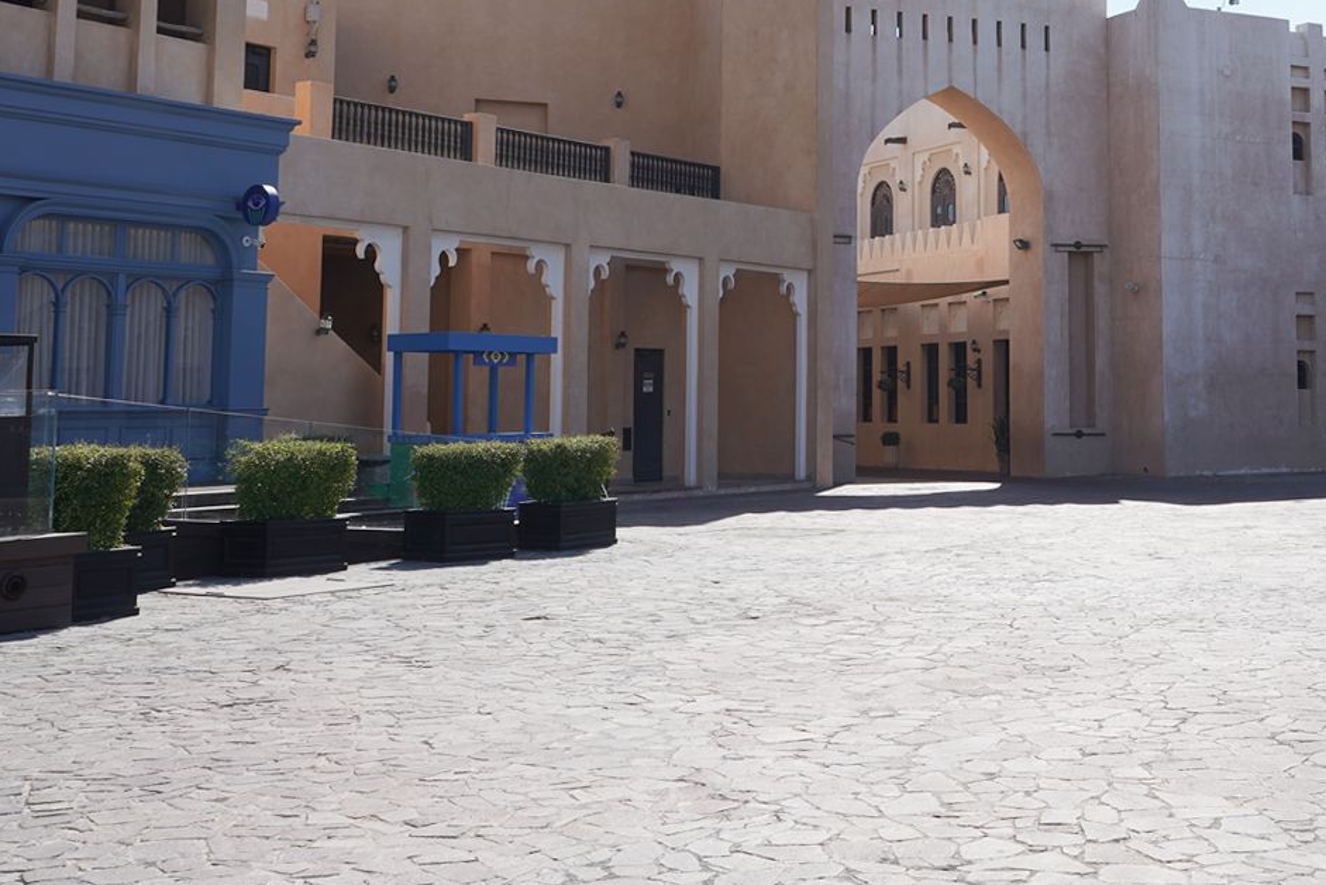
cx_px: 979
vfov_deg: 26.0
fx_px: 1879
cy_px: 161
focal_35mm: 51
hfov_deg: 38.0
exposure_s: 1/100
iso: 100
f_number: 16
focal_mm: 24
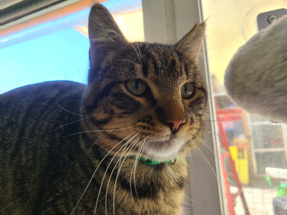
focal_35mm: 26
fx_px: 216
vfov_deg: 53.1
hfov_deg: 67.3
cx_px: 144
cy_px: 108
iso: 50
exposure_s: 1/120
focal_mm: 5.4
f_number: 1.8
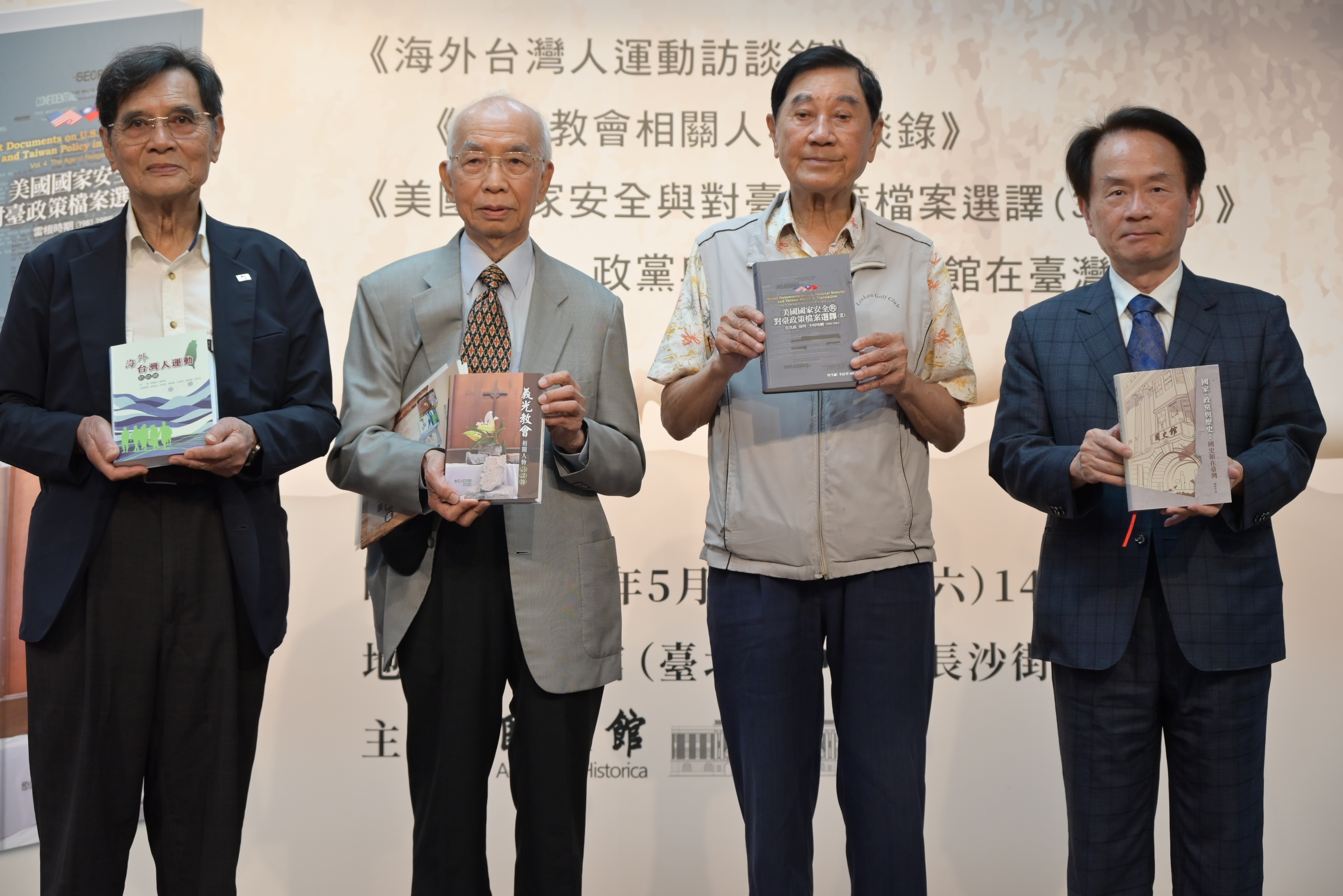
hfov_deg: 30.9
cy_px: 448
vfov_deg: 20.9
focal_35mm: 65
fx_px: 2426
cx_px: 672
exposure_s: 1/80
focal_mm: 65
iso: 800
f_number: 6
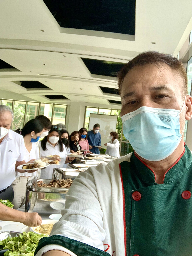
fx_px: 237
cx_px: 96
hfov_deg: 44.2
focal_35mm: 32
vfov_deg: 56.8
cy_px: 128
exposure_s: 1/121
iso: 20
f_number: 2.2
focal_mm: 2.87
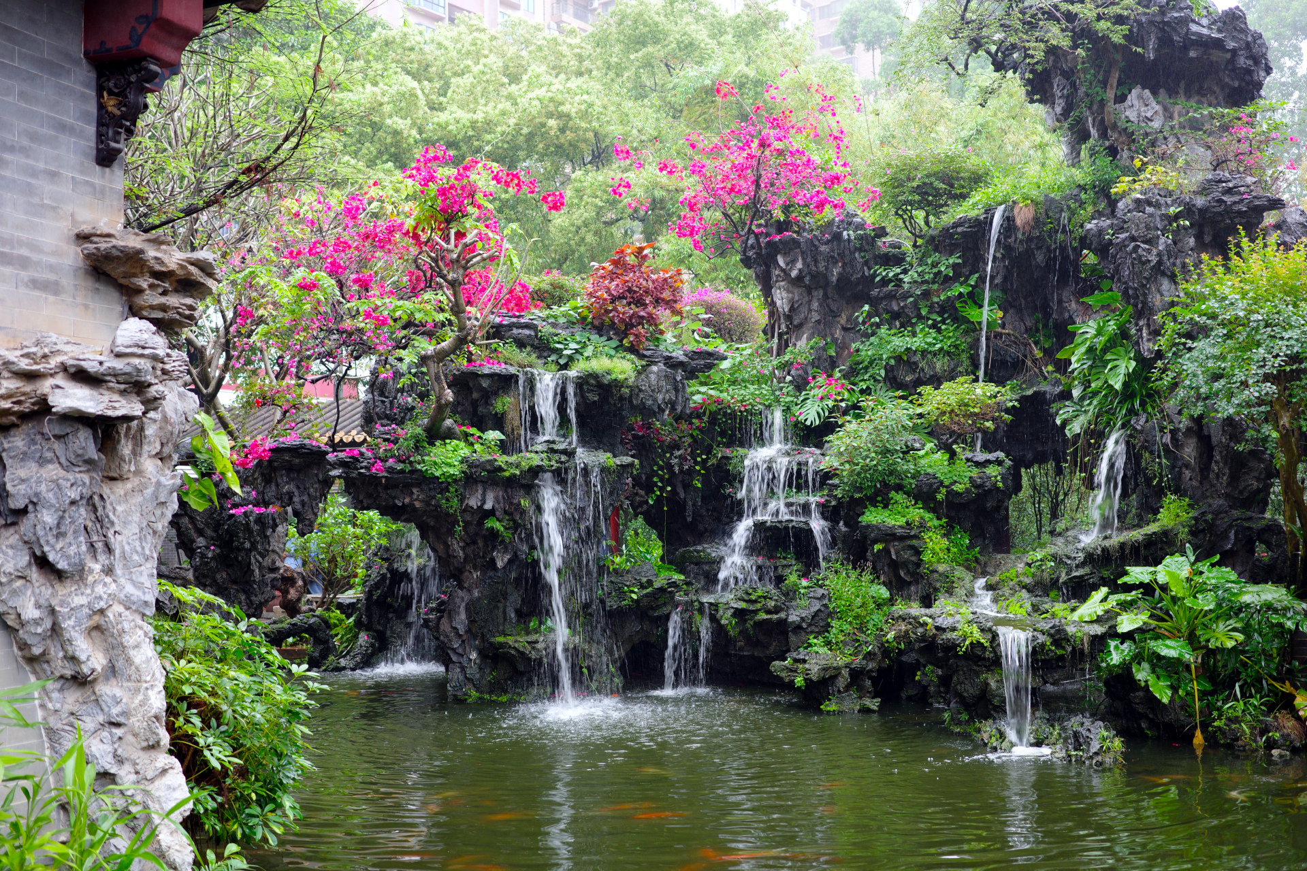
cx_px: 654
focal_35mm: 40
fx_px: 1452
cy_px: 436
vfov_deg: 33.4
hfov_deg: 48.5
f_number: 2.8
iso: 200
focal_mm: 26
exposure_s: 1/50
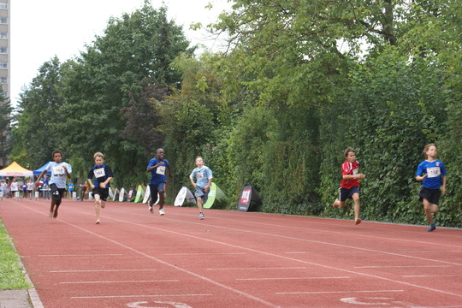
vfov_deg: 18.2
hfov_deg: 27.0
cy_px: 154
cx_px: 231
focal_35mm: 75
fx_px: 962
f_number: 5.6
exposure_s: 1/160
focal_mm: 50
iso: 160
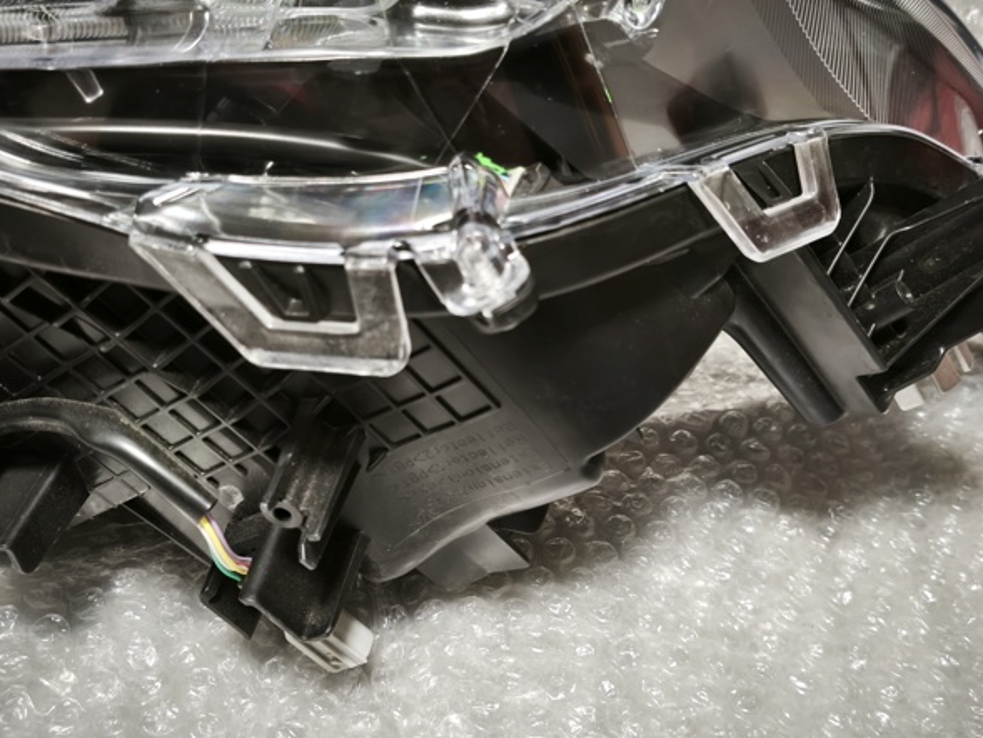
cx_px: 484
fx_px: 1079
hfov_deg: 49.0
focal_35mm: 38
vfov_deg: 37.7
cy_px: 362
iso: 800
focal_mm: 5.35
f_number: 1.7
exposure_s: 1/33.3
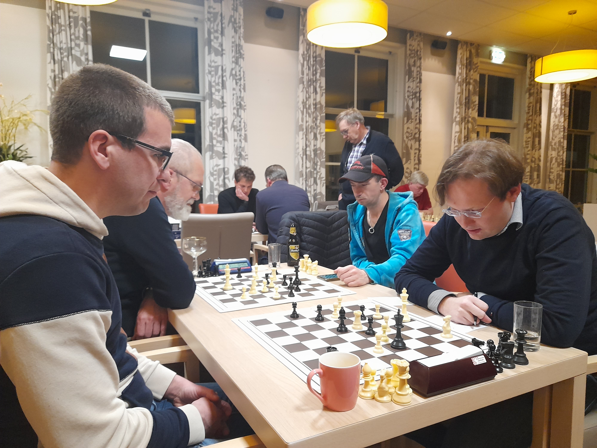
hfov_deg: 69.4
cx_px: 298
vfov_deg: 54.9
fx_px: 431
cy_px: 224
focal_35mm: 25
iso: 320
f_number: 2
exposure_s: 1/33
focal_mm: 4.6
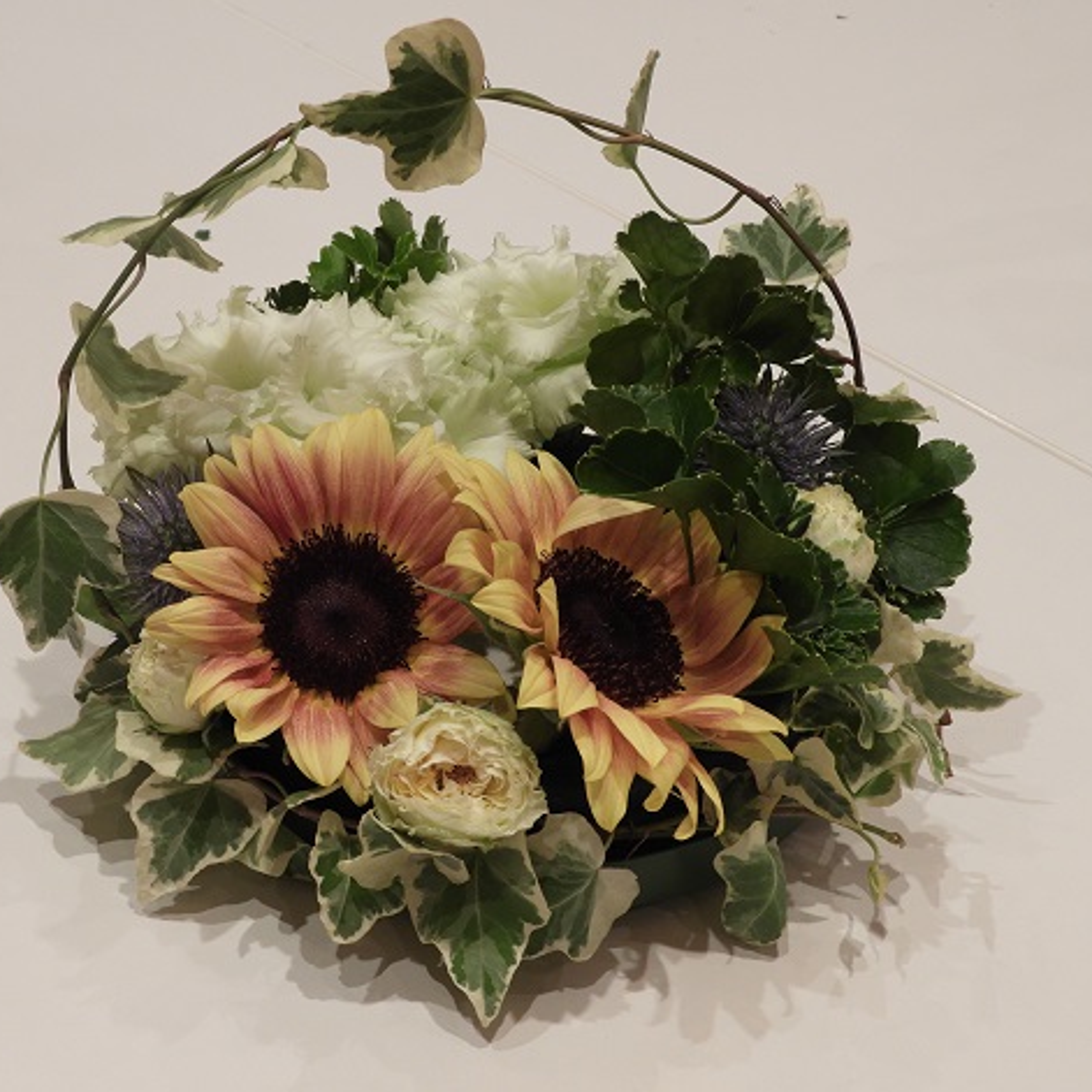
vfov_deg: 28.6
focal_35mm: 60
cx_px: 447
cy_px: 538
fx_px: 2141
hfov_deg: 28.6
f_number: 4
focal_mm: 9
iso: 140
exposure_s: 1/30
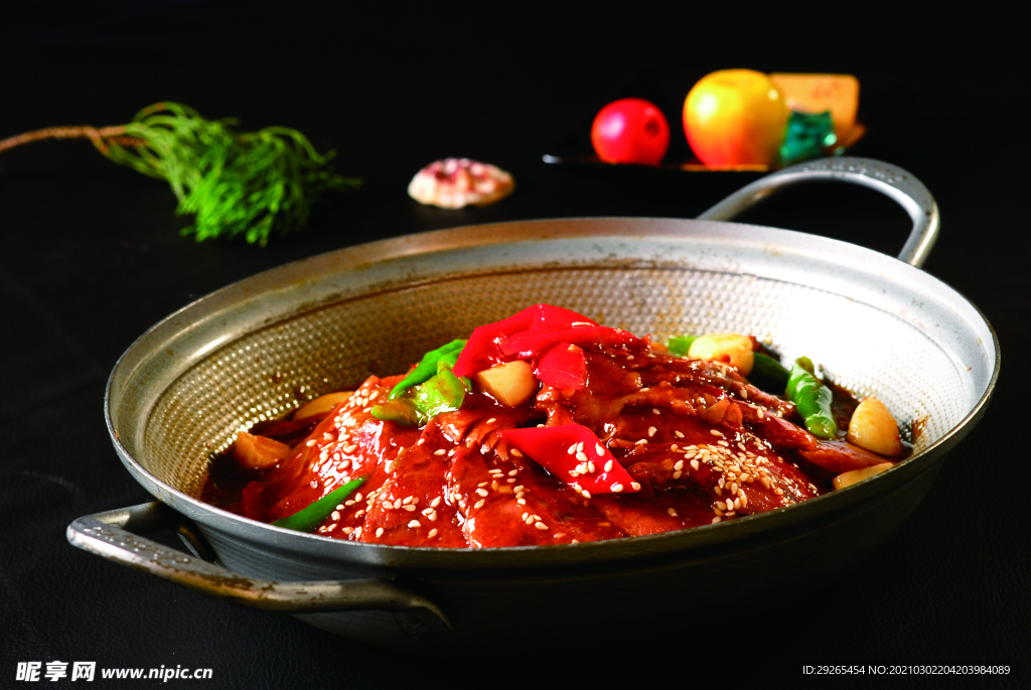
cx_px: 516
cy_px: 345
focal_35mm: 128
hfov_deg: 16.1
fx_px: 3655
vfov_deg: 10.8
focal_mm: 85
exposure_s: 1/125
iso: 100
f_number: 10
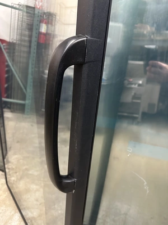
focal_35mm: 24
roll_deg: +1.6
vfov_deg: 71.6
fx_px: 155
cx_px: 84
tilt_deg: -28.9
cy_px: 112
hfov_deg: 56.8
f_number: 1.78
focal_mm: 6.86
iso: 800
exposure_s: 1/40
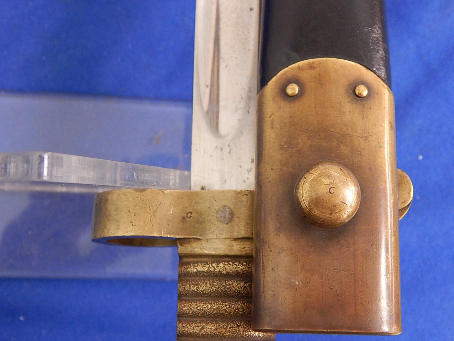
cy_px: 176
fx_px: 616
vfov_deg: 30.9
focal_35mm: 47
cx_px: 248
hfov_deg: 40.4
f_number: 3.6
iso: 400
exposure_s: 1/13
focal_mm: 7.7
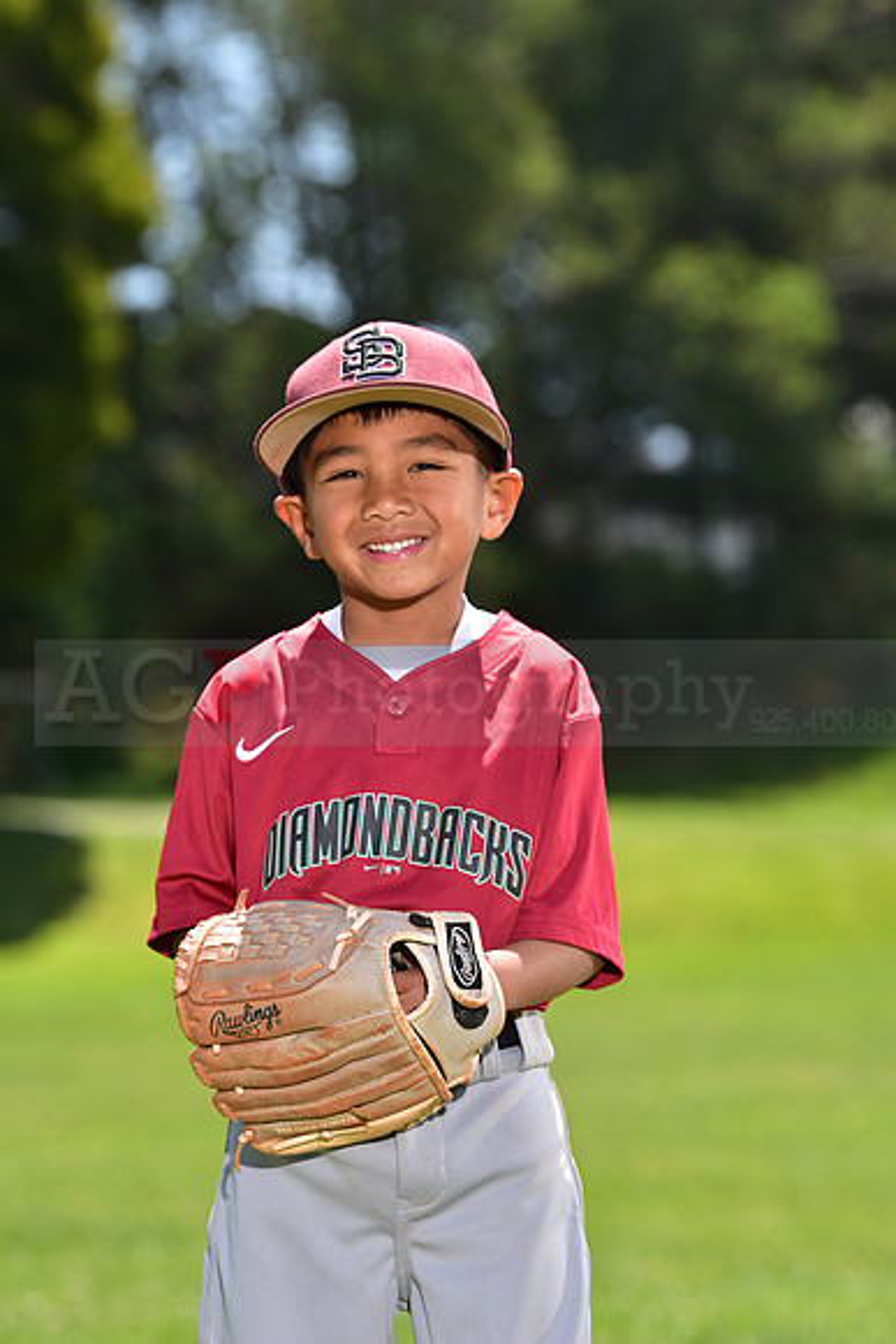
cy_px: 672
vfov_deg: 12.8
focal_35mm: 160
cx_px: 448
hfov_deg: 8.6
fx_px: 5969
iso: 80
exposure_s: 1/200
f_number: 5.6
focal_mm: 160
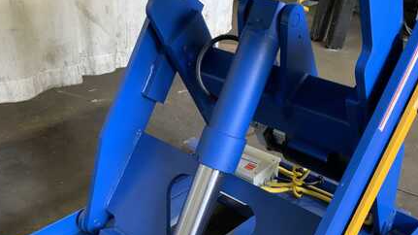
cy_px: 185
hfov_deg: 46.3
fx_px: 487
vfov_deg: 26.6
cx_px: 183
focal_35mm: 44
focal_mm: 3
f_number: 1.8
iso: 100
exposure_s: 1/60
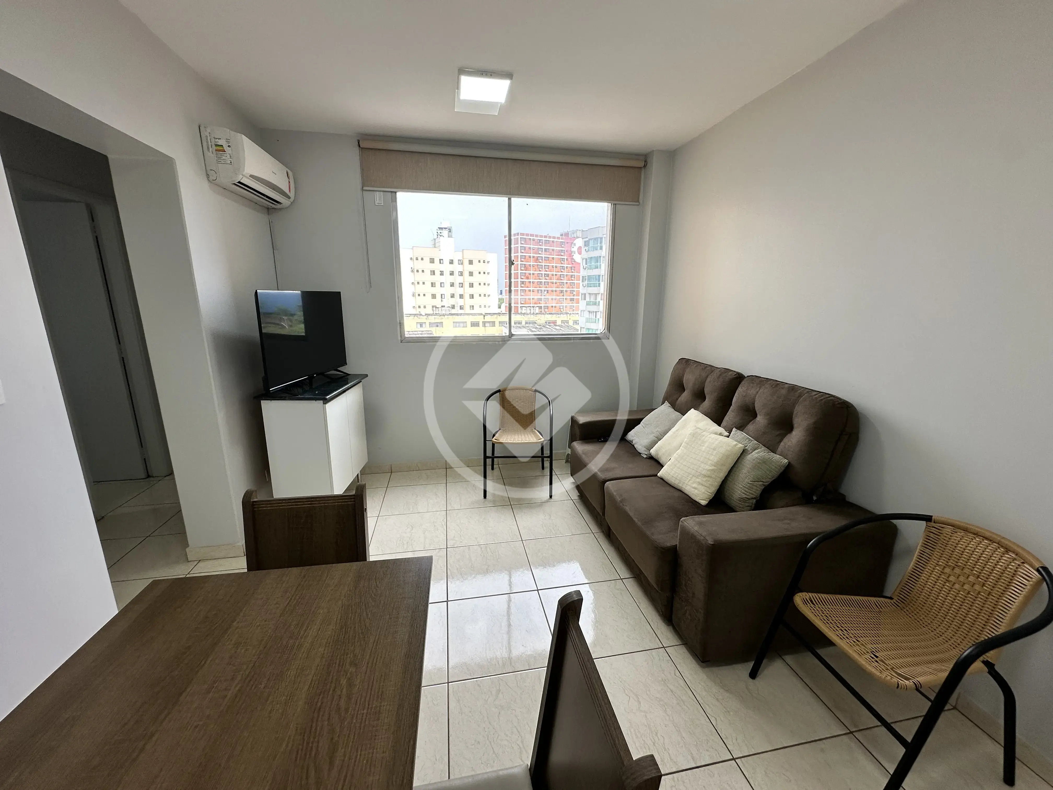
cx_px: 526
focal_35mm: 14
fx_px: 426
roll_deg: -0.3
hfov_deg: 102.1
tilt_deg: -12.9
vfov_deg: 85.7
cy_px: 395
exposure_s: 1/99
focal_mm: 2.22
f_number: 2.2
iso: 40
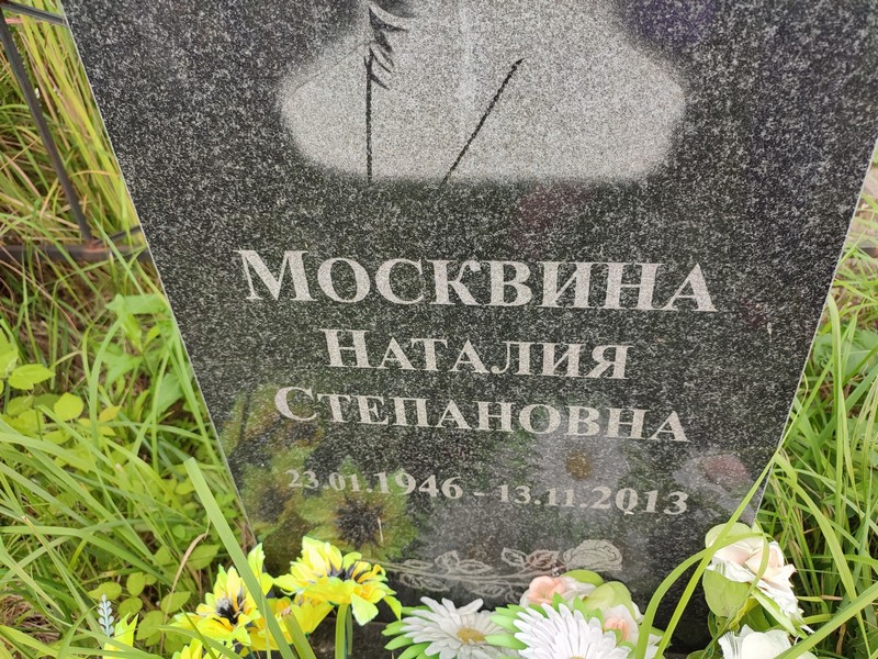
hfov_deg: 69.4
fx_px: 634
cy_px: 330
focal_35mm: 25
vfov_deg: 54.9
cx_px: 439
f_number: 1.9
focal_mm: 6.04
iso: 50
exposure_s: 1/177
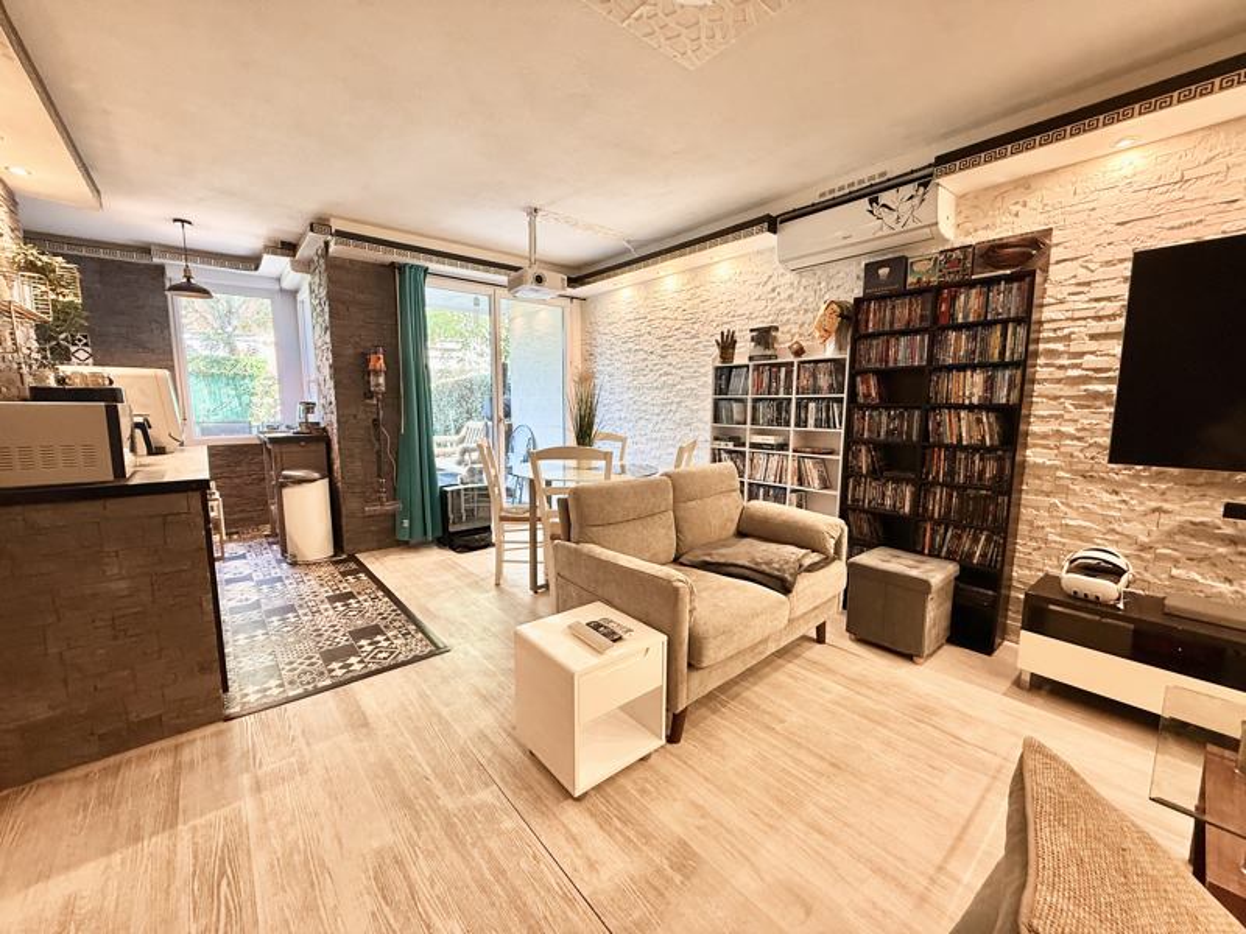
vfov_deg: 85.7
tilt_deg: -6.7
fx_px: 504
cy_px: 467
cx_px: 623
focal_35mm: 14
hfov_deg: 102.1
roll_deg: -0.4
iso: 200
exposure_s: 1/50
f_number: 2.2
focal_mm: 2.22
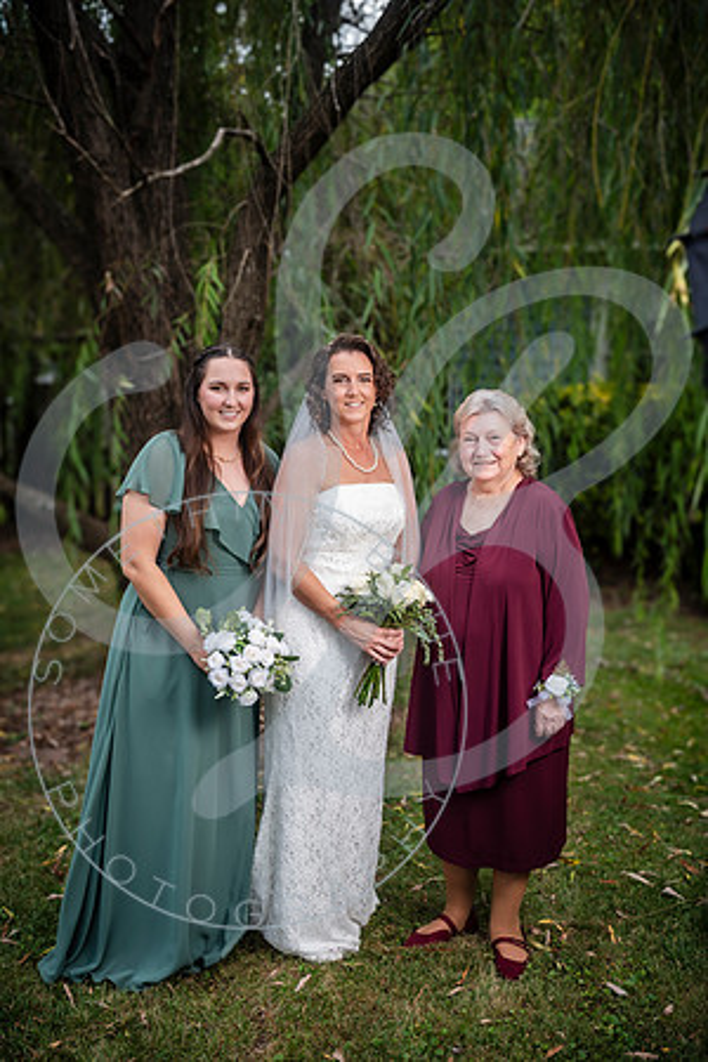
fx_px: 1327
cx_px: 354
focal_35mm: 45
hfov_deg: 29.9
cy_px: 531
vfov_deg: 43.6
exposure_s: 1/250
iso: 100
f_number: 2.8
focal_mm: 45
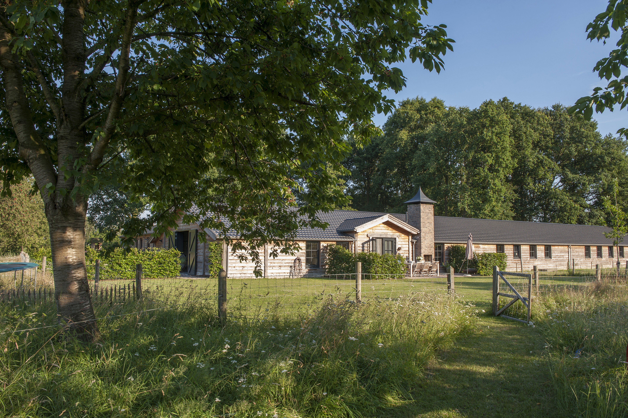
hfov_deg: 65.5
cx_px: 314
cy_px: 209
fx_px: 488
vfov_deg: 46.3
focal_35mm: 28
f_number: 16
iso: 100
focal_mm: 28
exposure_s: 1/20
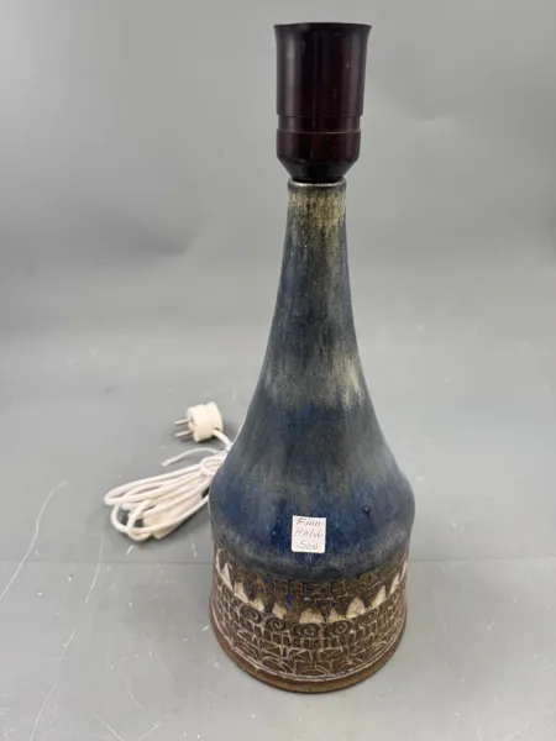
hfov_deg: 56.8
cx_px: 278
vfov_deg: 71.6
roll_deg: +1.3
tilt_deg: -29.5
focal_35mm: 24
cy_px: 370
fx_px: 514
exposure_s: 1/100
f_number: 1.78
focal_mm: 6.76
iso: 64
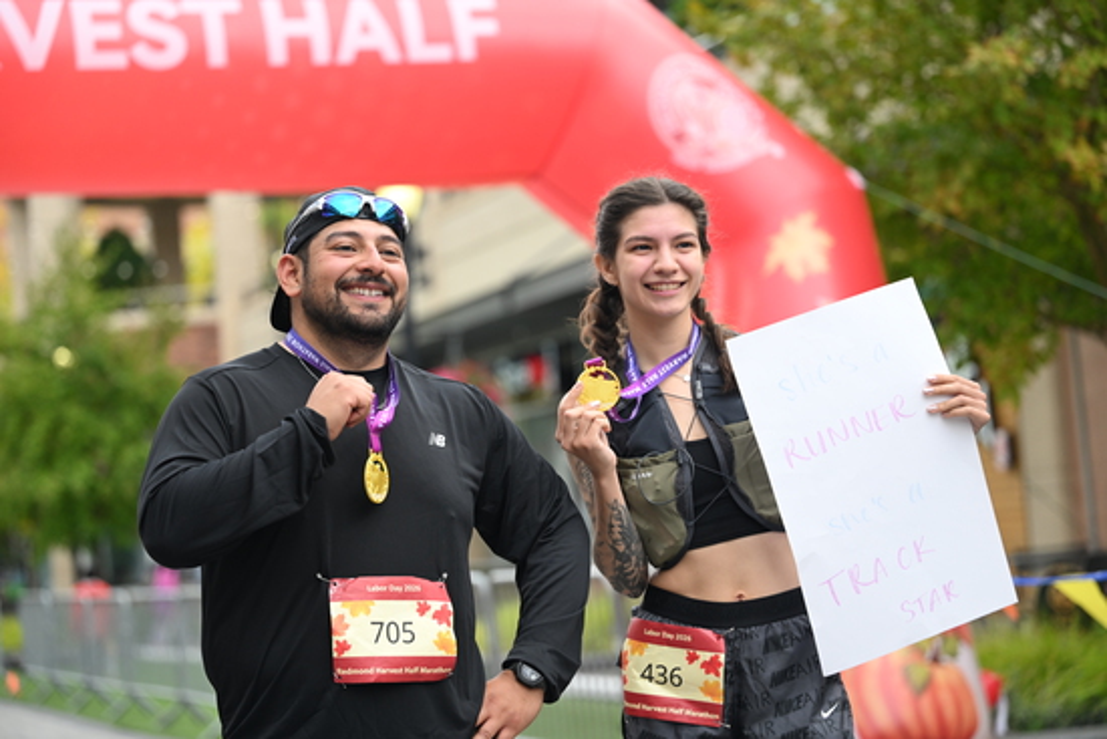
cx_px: 554
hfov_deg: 22.6
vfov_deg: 15.2
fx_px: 2768
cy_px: 370
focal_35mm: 90
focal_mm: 90
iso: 640
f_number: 2.8
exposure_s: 1/1600
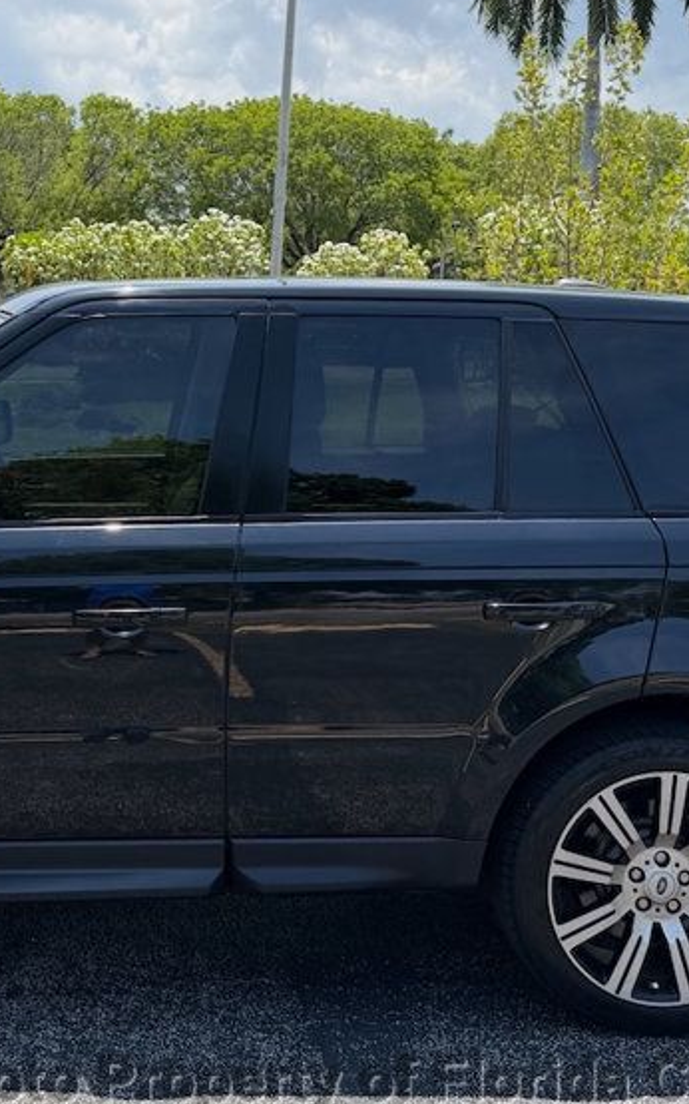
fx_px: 1413
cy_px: 383
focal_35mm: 47
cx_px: 133
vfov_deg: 42.2
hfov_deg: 26.9
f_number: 1.78
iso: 100
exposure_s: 1/4405
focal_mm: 6.76
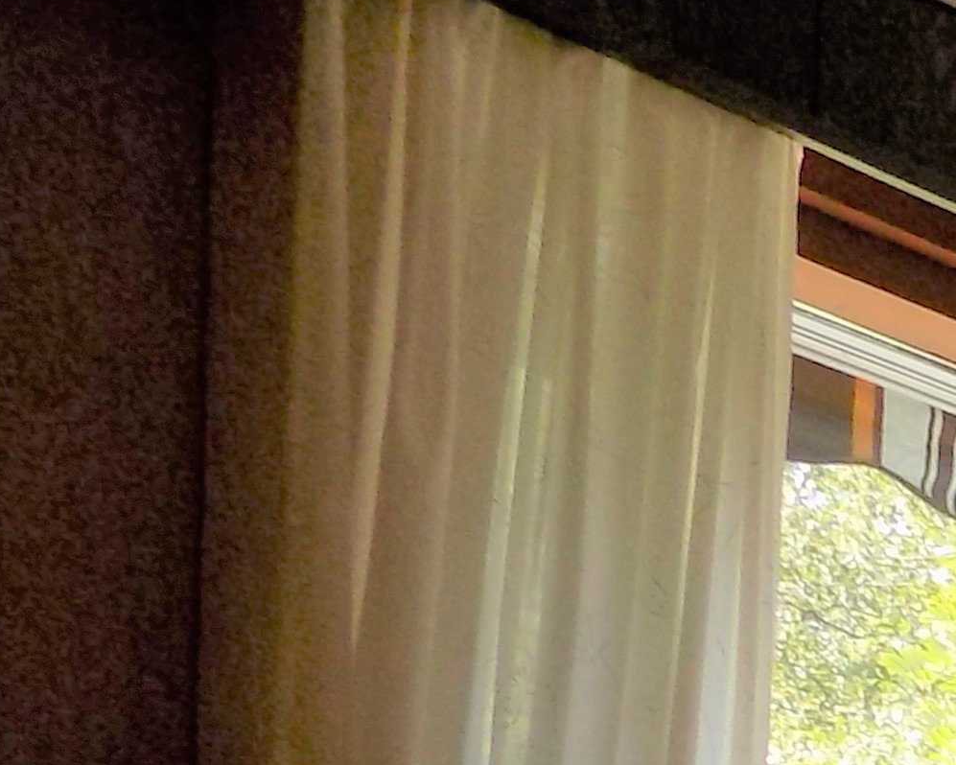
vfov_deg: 11.4
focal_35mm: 116
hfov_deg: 12.4
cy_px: 1714
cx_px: 2398
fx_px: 3283
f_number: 3.1
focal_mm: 4
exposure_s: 1/80
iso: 80
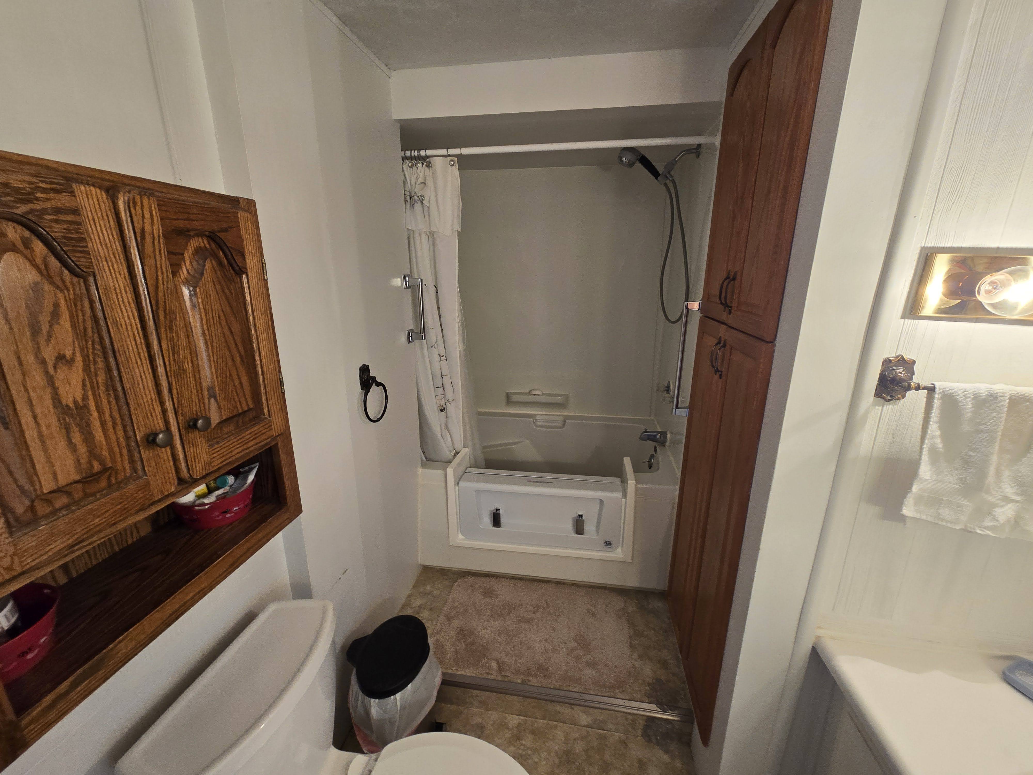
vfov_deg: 89.9
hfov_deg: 106.2
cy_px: 388
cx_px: 516
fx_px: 388
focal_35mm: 13
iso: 100
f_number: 2.2
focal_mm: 2.2
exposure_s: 1/60
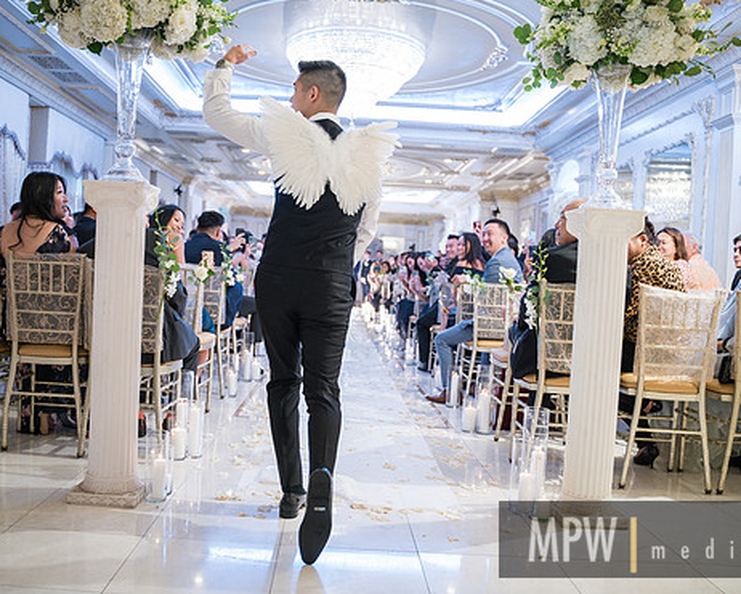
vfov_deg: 44.6
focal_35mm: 33
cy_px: 291
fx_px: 724
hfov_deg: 54.0
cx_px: 321
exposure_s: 1/80
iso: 1000
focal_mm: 28
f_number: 2.8
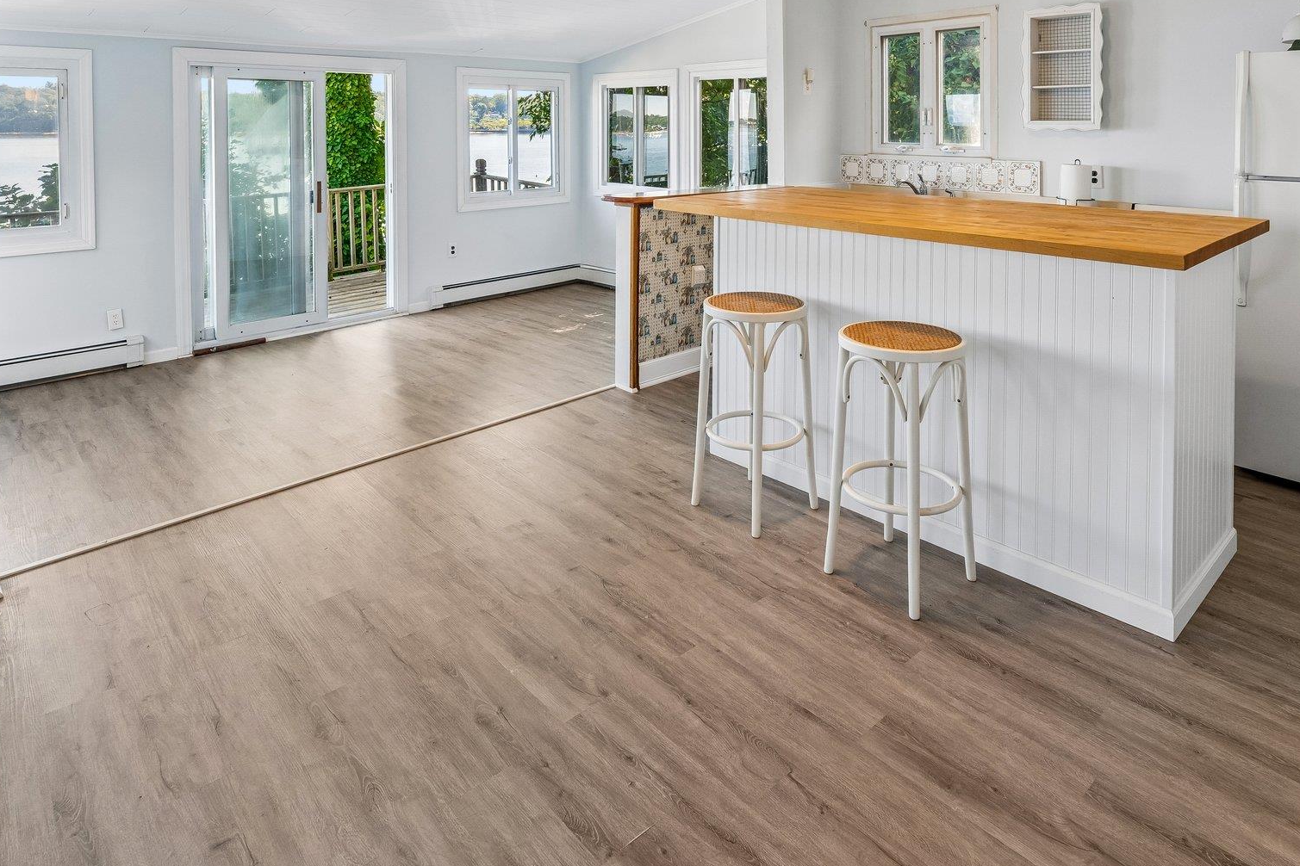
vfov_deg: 62.9
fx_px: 686
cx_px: 677
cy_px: 288
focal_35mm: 19
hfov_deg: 86.9
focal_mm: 14
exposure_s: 1/50
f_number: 7.1
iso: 400
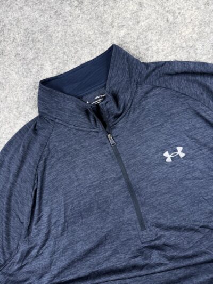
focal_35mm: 24
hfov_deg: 56.8
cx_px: 106
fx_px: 197
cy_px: 142
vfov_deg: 71.6
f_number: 1.78
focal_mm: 6.76
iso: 160
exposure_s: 1/100
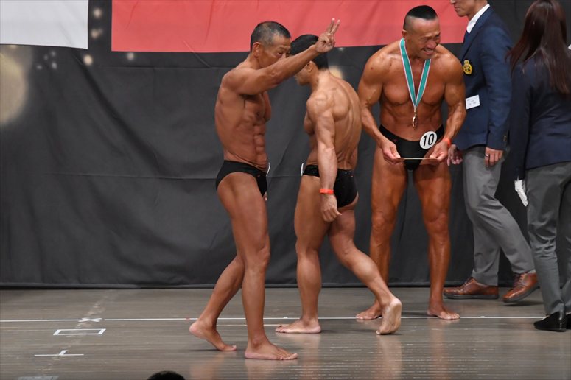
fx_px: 3567
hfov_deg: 9.2
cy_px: 190
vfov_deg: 6.1
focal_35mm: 225
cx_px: 286
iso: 5000
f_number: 5.6
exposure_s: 1/400
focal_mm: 150
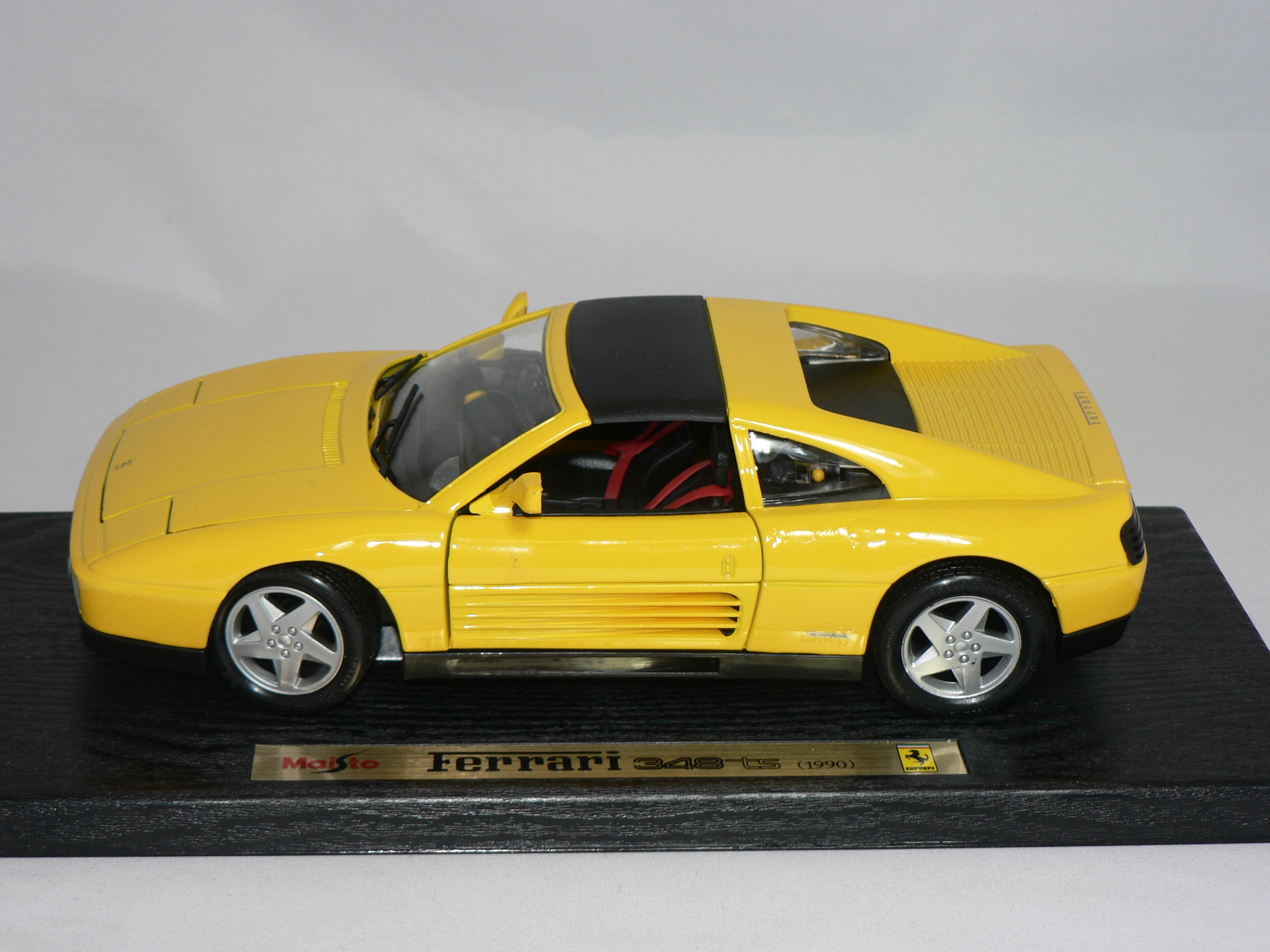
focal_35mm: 74
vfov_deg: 19.9
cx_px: 635
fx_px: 2715
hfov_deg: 26.3
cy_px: 476
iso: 80
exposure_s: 1/60
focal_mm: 12.4
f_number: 3.2
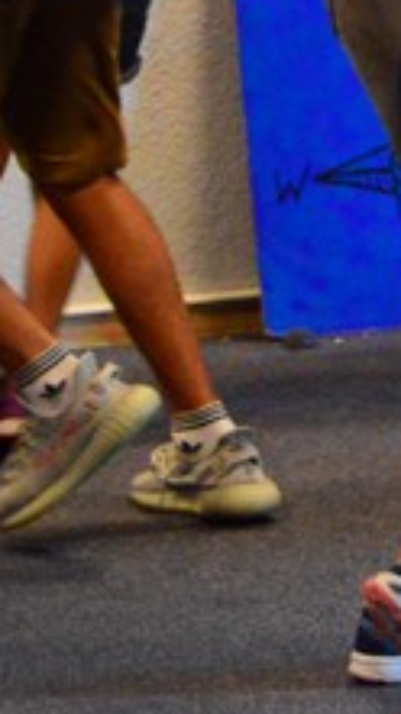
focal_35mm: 254
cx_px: 1258
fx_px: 4819
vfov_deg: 8.3
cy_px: -283
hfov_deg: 4.5
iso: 3200
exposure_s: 1/160
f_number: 1.8
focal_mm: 35
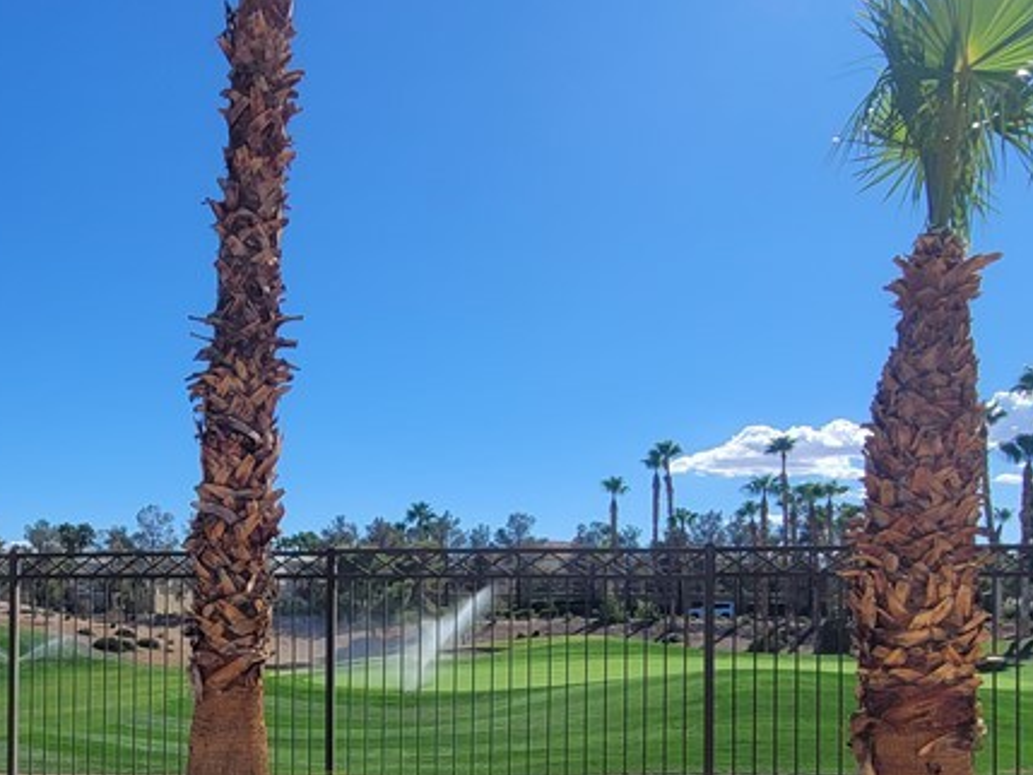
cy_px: 570
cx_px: 311
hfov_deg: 56.5
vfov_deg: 44.1
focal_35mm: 31
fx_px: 925
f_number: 2.2
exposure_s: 1/2600
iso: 50
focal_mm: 2.2
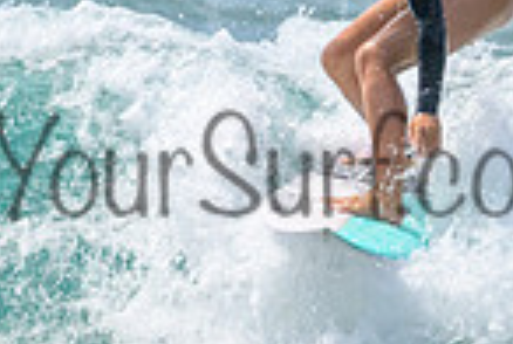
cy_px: 135
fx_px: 45293
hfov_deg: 0.6
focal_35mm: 3172
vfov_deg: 0.4
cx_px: 355
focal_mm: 800
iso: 1000
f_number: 11
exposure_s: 1/2000
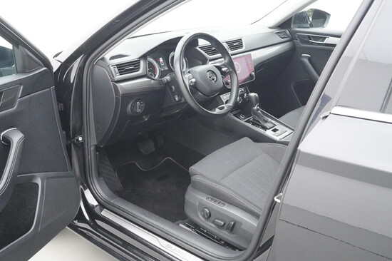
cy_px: 130
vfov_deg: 36.8
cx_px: 196
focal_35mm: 36
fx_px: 392
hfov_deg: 53.2
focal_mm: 24
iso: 6400
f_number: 5
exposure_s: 1/250
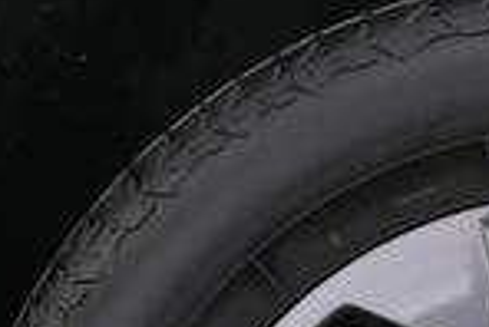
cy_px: 651
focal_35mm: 108
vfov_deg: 11.5
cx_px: 588
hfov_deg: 18.0
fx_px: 1468
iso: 5000
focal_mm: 25
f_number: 2.8
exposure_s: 1/160
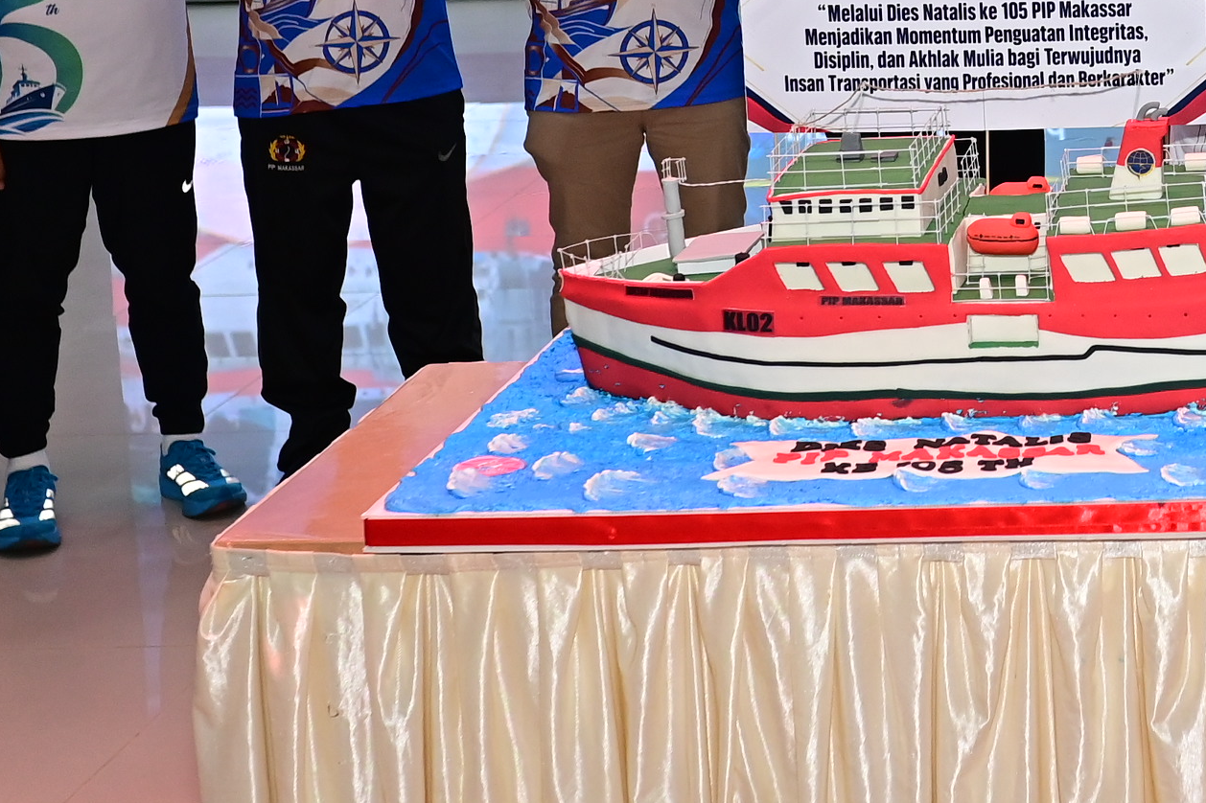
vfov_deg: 18.2
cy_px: -71
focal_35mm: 72
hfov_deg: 26.0
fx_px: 2411
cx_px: 1323
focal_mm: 20
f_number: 3.5
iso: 1250
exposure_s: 1/250
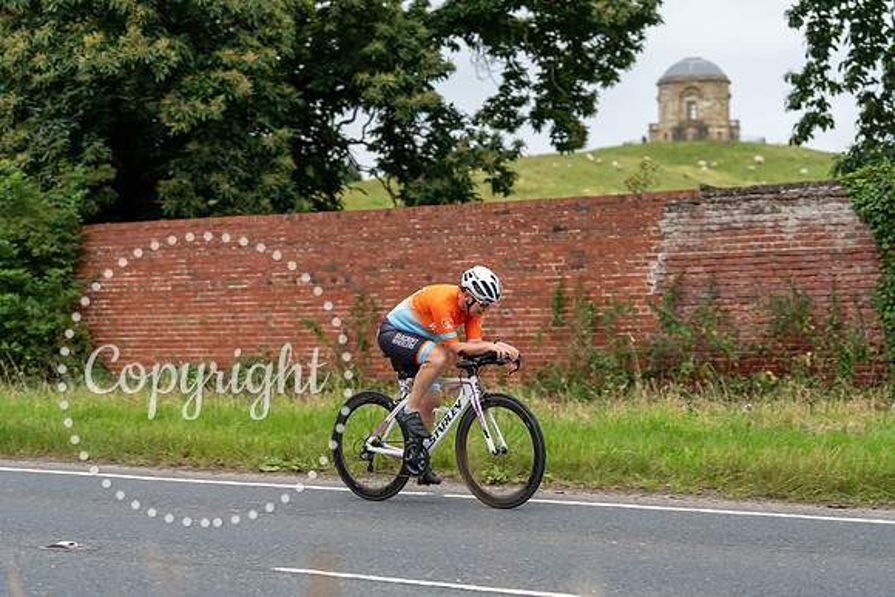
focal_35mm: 79
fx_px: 1964
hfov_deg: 25.7
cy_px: 298
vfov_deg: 17.3
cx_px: 448
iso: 1000
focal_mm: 79
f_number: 3.2
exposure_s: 1/640
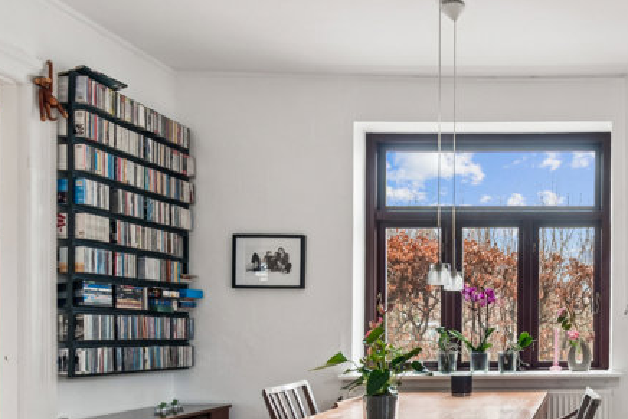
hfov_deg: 51.6
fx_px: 576
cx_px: 546
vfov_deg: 38.8
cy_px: 323
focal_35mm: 33
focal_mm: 12
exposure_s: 1/1.67
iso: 200
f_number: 10
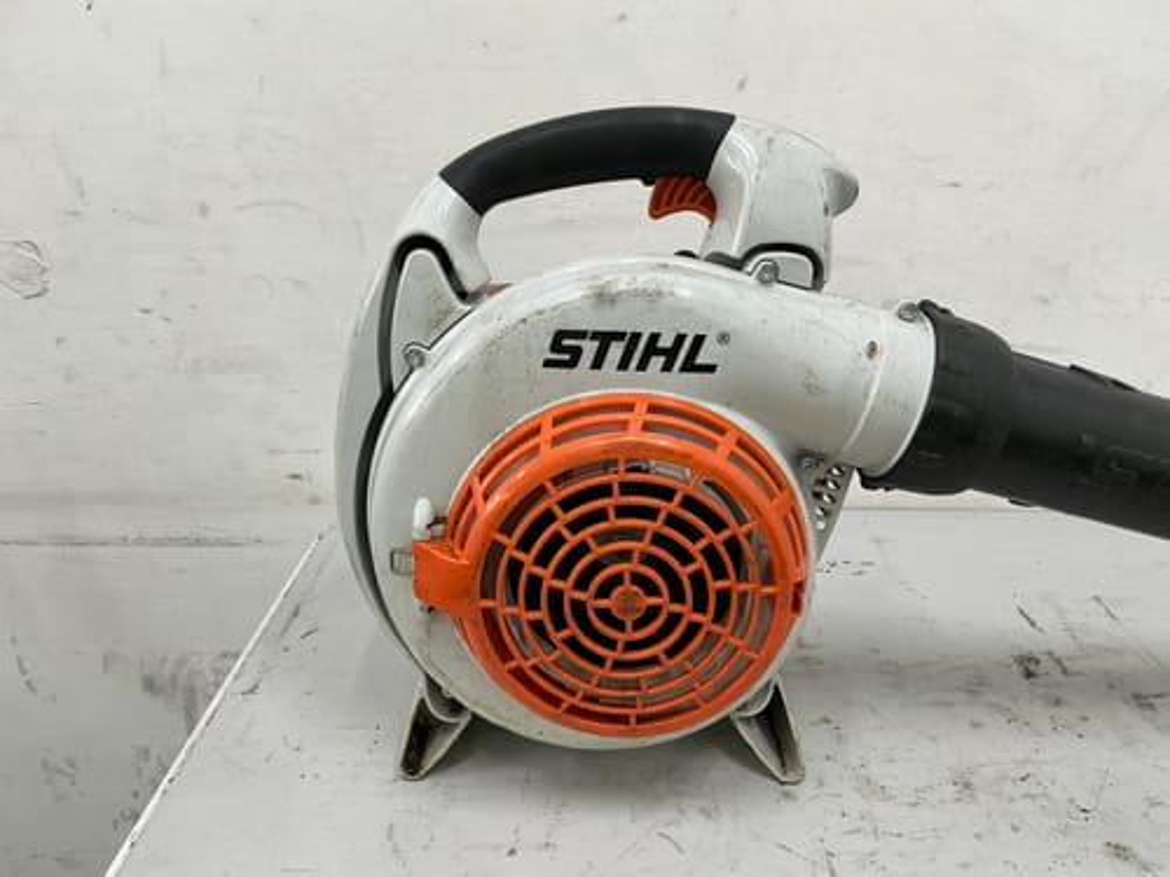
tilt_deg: -20.4
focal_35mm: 28
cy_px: 438
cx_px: 585
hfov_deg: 63.4
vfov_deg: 49.7
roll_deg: +0.5
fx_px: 946
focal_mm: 3
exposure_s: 1/50
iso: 32
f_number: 1.8
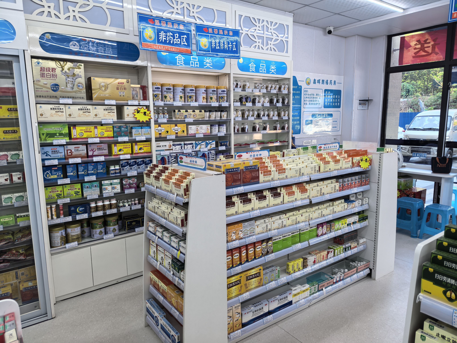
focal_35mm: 24
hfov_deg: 71.6
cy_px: 172
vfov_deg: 56.8
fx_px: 317
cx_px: 228
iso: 50
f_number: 1.4
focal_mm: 5.75
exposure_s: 1/151
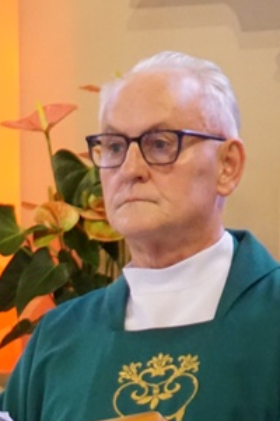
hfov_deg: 2.7
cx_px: 71
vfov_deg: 4.0
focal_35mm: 512
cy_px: 612
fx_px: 5973
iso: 3200
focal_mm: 100
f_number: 5.6
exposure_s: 1/30
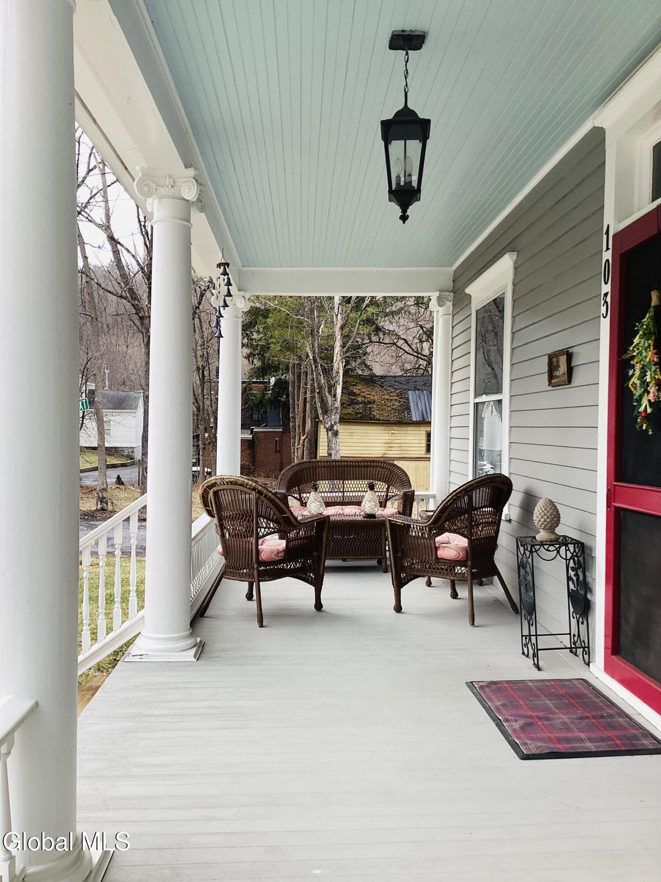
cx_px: 330
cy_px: 441
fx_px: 789
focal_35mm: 31
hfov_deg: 45.4
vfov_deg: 58.4
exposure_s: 1/120
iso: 32
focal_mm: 3.3
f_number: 2.4
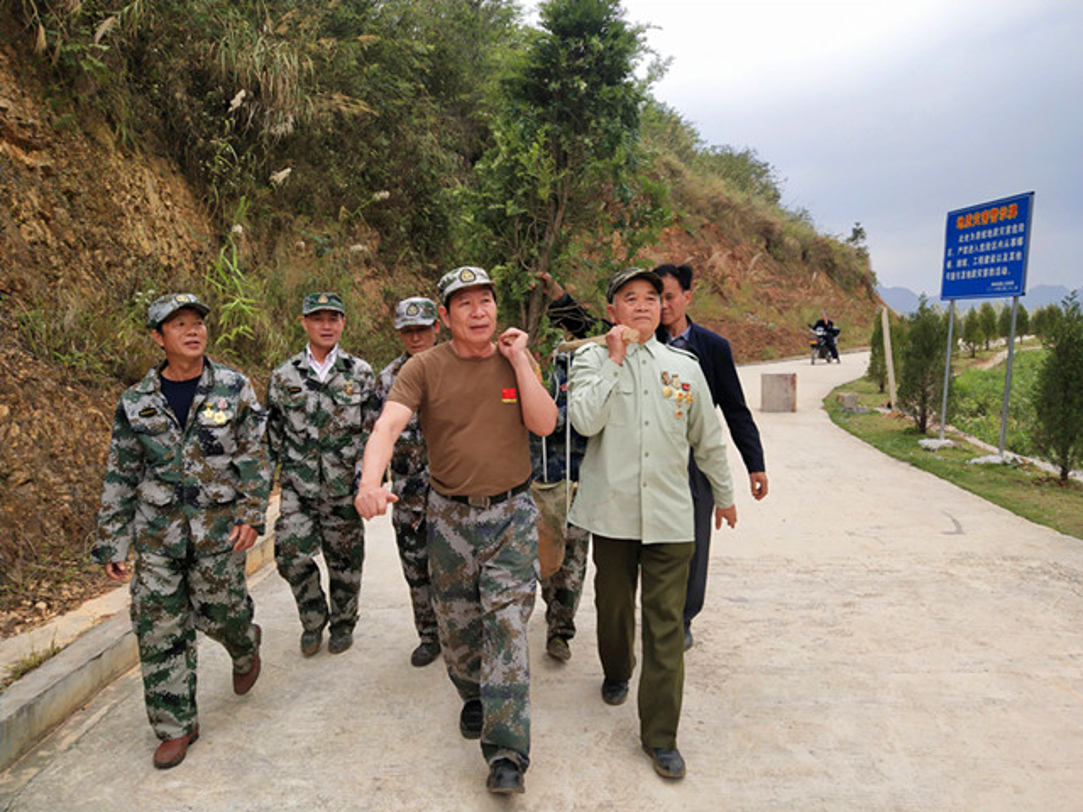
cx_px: 542
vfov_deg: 46.8
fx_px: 939
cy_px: 406
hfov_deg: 60.0
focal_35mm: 30
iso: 94
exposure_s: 1/1432
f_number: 1.8
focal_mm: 3.95
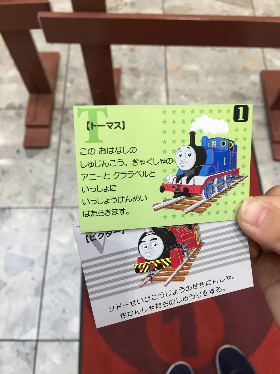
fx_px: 313
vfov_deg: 61.7
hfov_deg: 48.2
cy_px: 187
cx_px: 140
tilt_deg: -65.8
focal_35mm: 29
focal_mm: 4.15
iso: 32
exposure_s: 1/40
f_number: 2.2
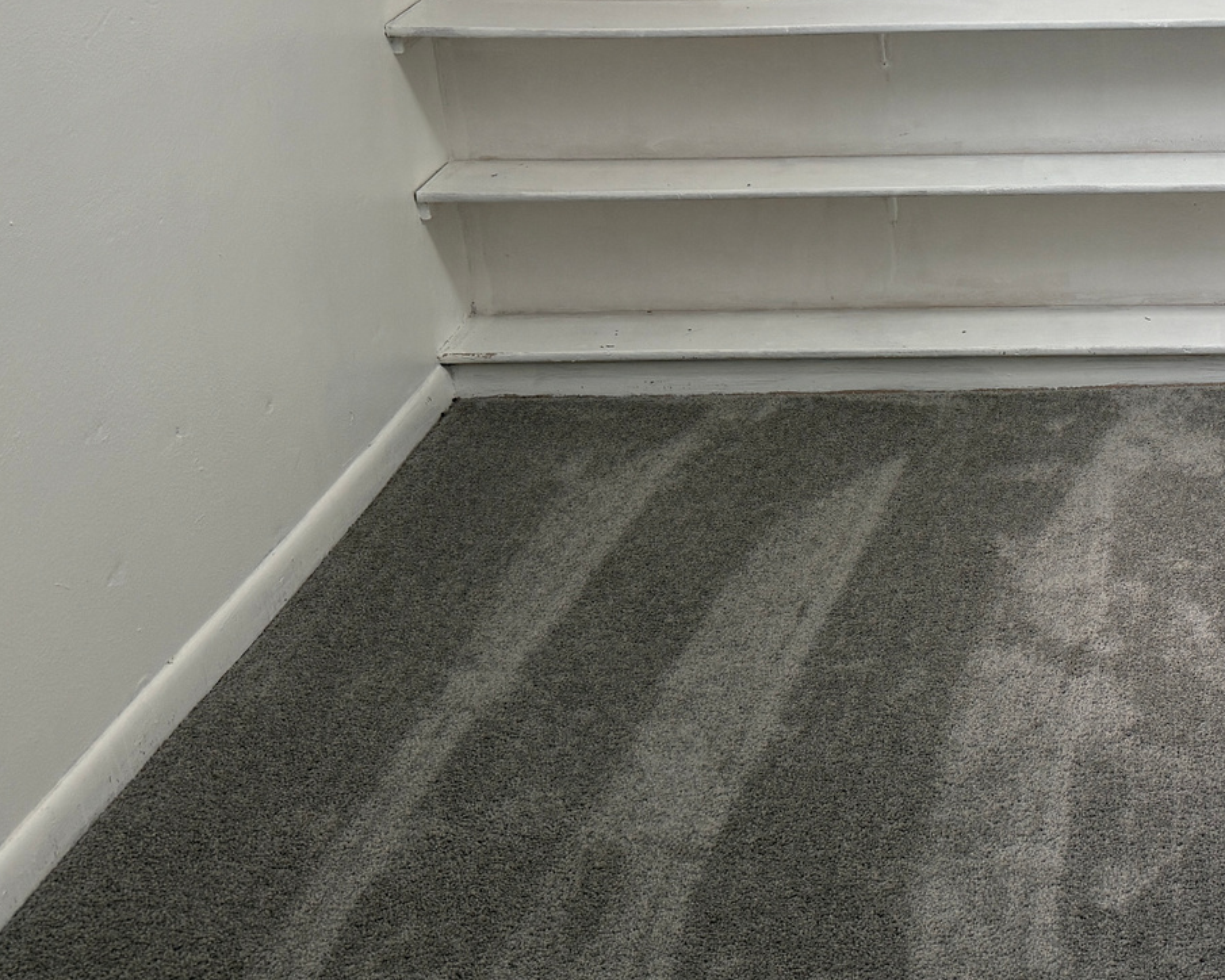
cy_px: 190
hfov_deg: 33.0
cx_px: 1161
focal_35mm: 53
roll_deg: +1.0
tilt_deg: -17.3
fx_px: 1922
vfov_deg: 28.0
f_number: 1.78
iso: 125
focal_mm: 6.76
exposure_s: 1/120
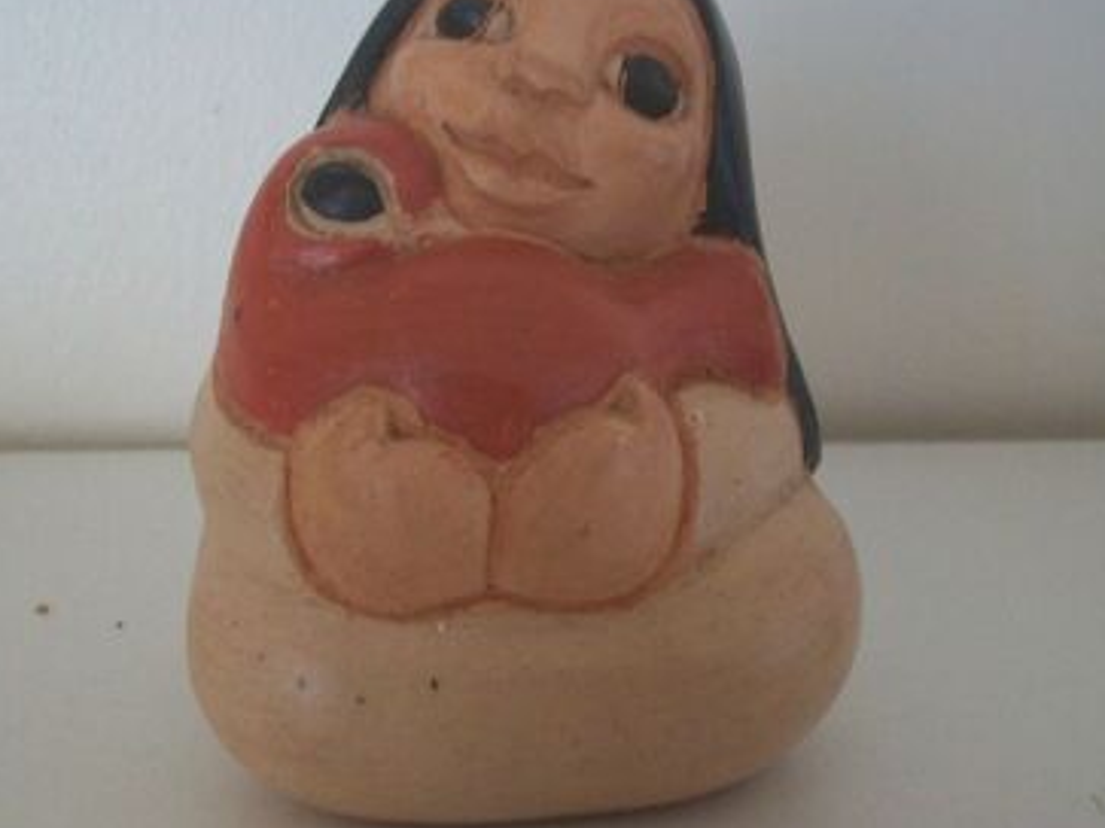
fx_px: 1436
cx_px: 511
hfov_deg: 42.1
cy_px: 317
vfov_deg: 32.0
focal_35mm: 45
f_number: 2.8
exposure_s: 1/20
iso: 160
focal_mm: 5.7
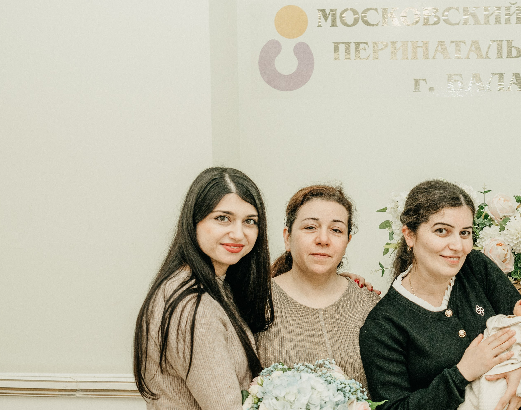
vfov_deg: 25.1
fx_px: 919
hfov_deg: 30.7
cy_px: 244
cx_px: 431
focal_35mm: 60
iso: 320
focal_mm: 28
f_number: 4
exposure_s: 1/160
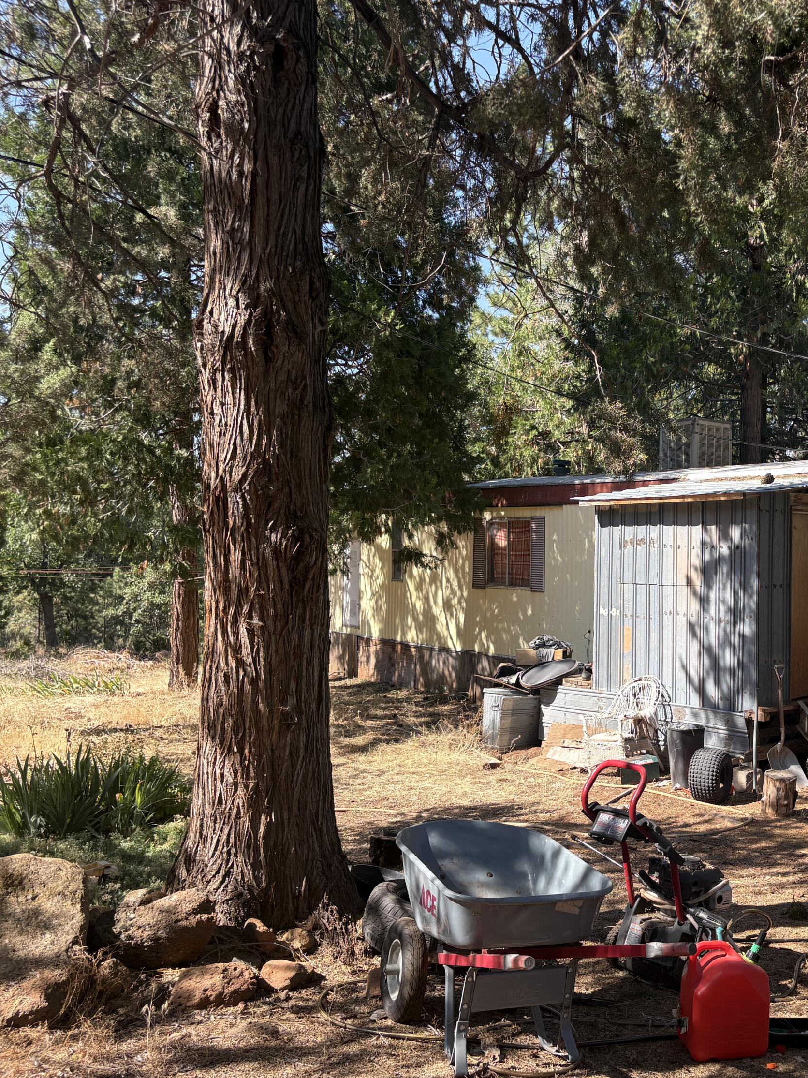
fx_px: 1090
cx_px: 642
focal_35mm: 35
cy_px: 539
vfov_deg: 52.6
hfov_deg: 39.2
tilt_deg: -0.4
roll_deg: -0.9
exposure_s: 1/861
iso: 50
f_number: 1.6
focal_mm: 5.96
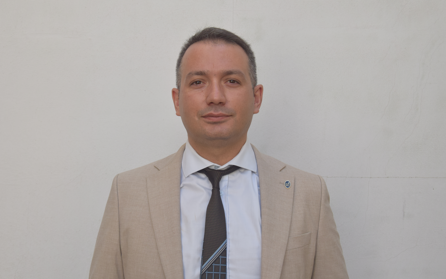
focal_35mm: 44
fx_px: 535
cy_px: 135
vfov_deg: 29.2
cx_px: 219
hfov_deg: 45.3
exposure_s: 1/250
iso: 400
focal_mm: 28
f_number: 8
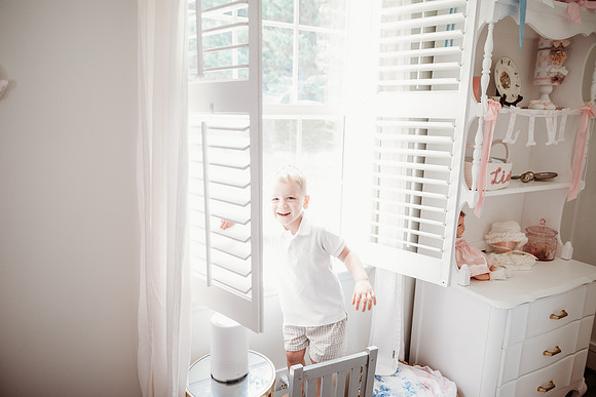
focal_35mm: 24
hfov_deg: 73.7
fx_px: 397
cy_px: 198
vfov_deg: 53.2
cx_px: 298
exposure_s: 1/200
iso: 1250
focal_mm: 24
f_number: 2.8
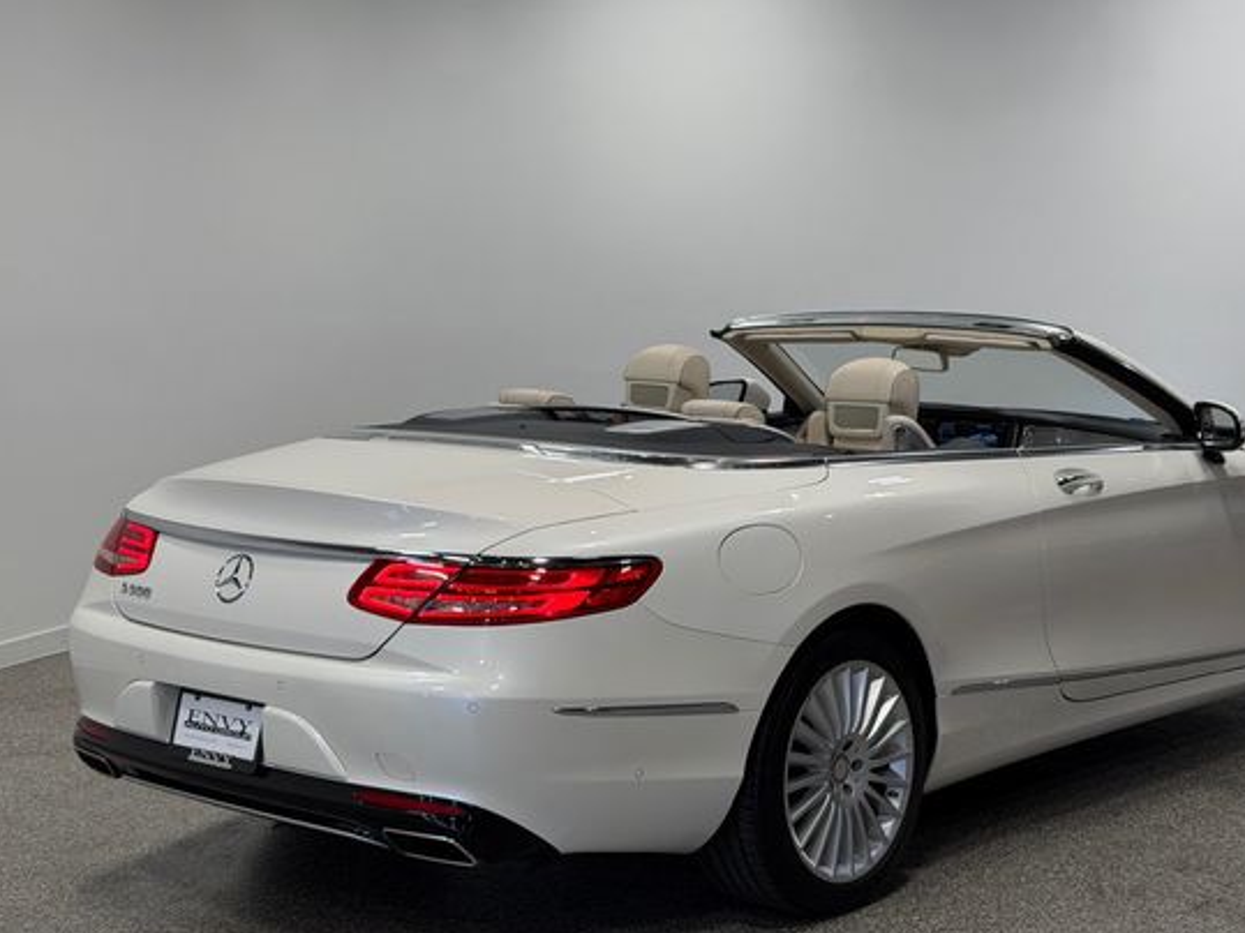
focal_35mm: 57
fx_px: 2050
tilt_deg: -5.3
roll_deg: +0.2
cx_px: 721
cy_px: 476
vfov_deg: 25.6
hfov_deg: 33.7
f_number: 1.78
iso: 64
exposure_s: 1/561
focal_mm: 6.76
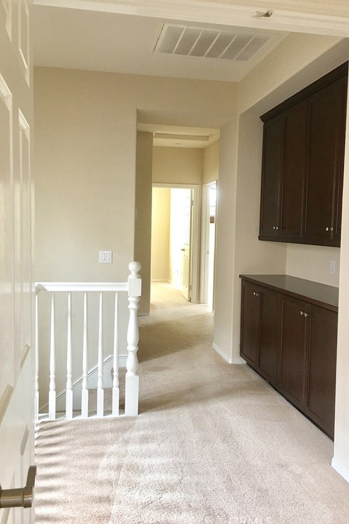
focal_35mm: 31
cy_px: 260
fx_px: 451
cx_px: 176
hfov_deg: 42.3
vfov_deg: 60.3
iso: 50
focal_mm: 4.15
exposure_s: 1/15
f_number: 2.2
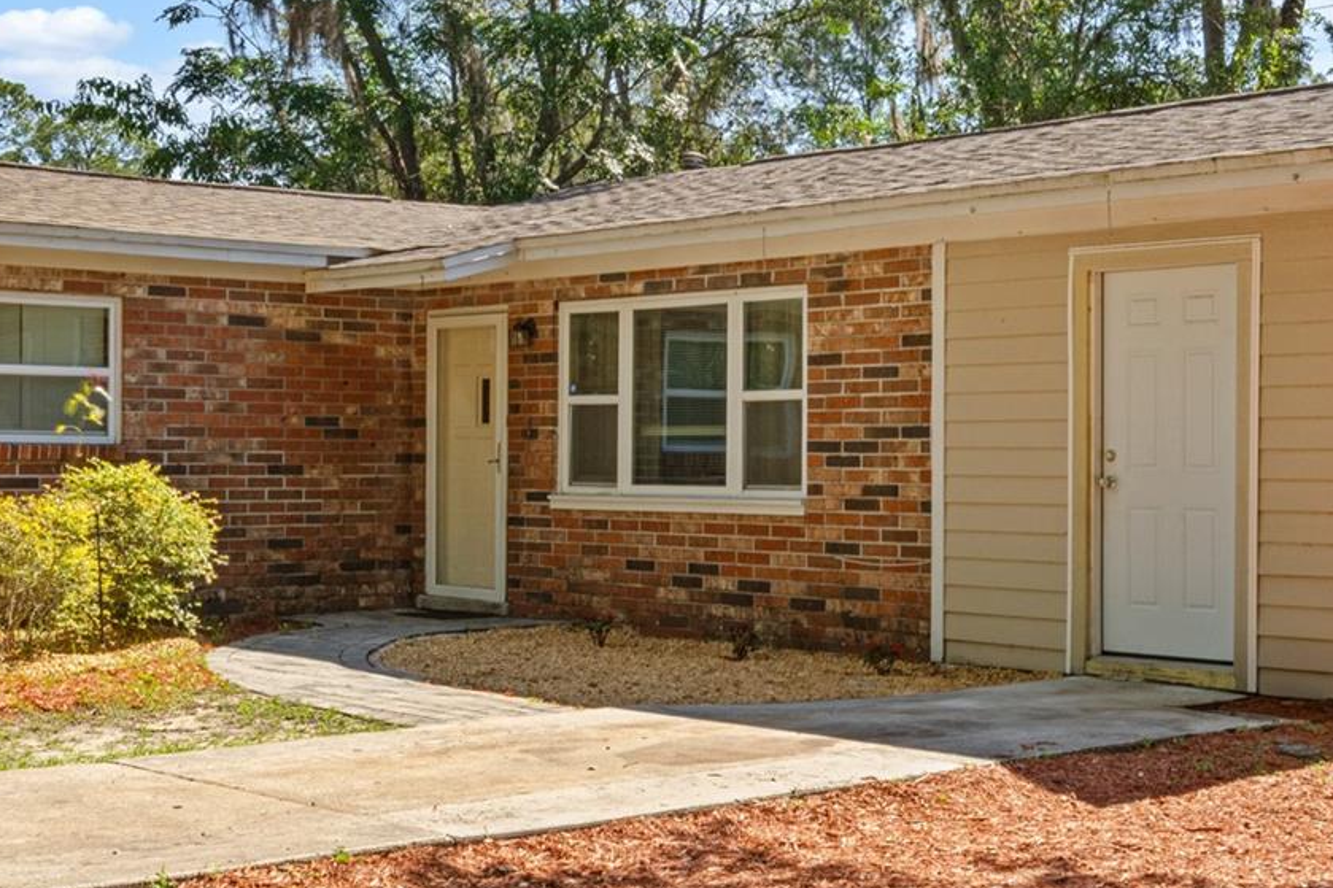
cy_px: 575
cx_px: 712
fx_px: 2258
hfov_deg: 32.9
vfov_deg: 22.2
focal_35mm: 61
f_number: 22
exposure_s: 1/30
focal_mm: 32
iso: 1600
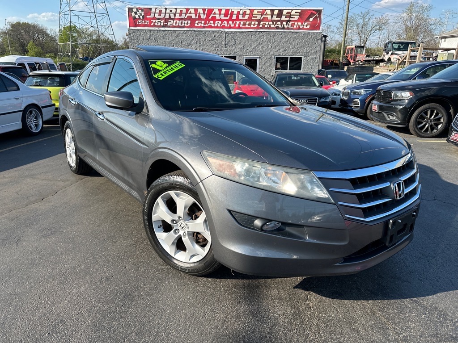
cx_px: 229
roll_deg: -0.9
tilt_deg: -18.2
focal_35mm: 24
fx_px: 318
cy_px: 172
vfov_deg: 56.8
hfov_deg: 71.6
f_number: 1.78
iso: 80
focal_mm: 6.86
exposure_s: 1/2070
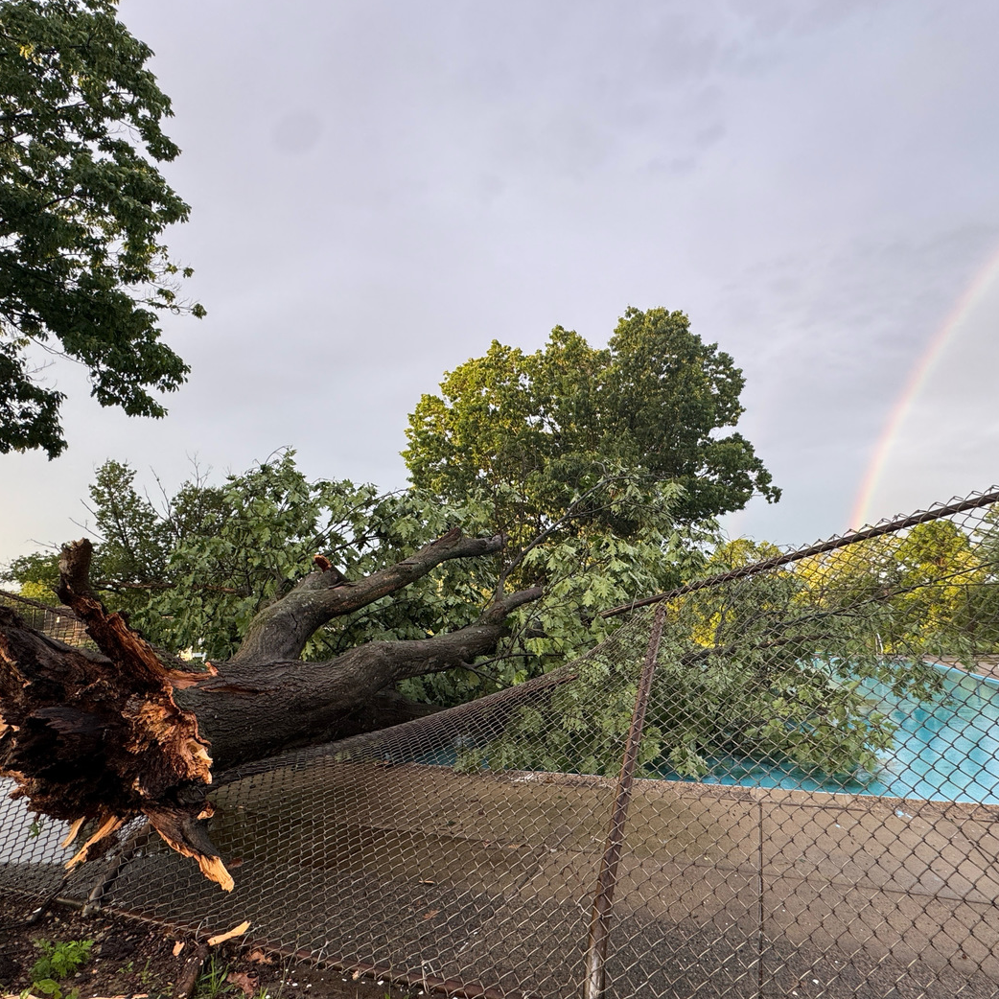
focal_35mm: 19
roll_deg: +1.6
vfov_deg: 77.4
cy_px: 555
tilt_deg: +6.8
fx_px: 620
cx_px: 525
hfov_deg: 77.6
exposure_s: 1/99
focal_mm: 2.22
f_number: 2.2
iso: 64
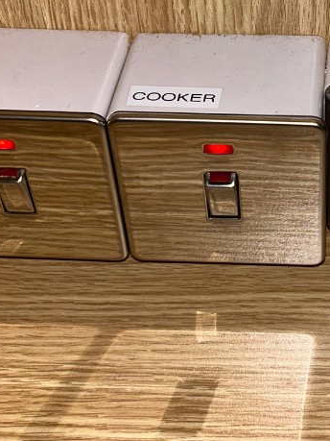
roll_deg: -0.4
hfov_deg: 20.9
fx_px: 865
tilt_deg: -37.1
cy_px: 45
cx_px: 327
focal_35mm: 68
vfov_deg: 27.5
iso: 32
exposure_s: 1/57
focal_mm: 5.7
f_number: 1.5
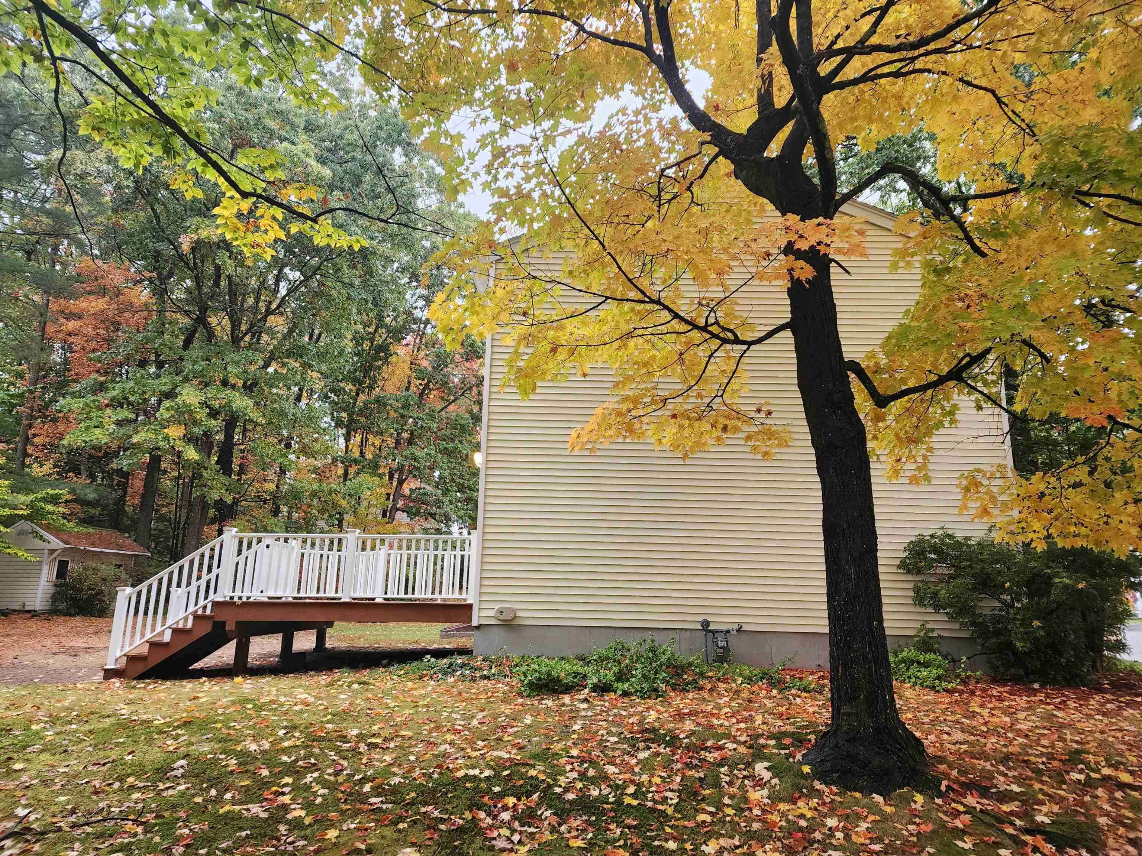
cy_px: 428
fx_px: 759
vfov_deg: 58.9
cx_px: 571
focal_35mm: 23
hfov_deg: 73.9
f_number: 1.8
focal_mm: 6.4
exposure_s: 1/180
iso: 160
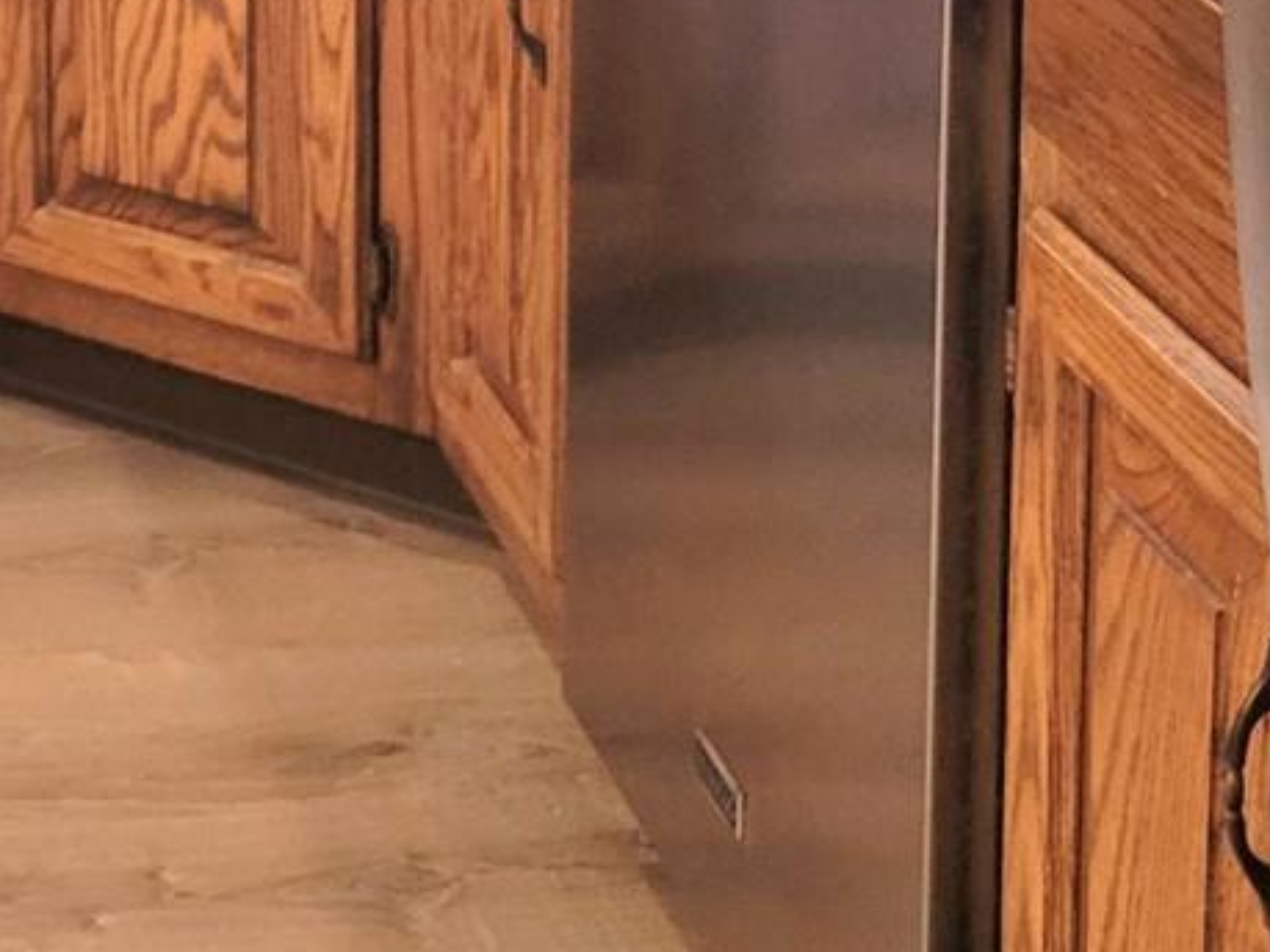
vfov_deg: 11.7
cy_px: -839
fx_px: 4255
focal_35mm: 116
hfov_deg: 16.3
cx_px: -268
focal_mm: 5.4
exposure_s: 1/120
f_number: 1.8
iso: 250
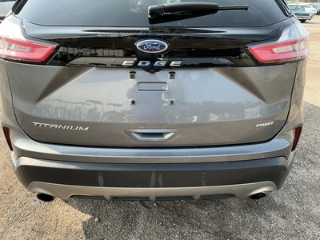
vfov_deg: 49.7
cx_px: 160
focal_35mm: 28
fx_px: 259
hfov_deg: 63.4
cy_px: 120
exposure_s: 1/256
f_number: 1.8
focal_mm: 3
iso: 25
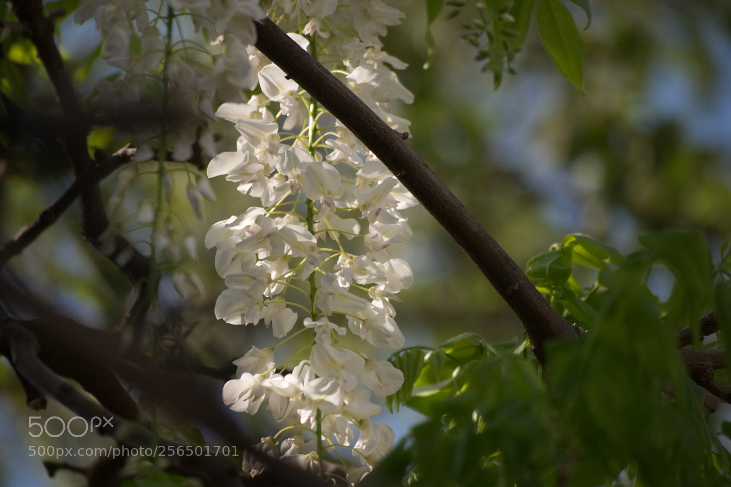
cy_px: 244
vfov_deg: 6.3
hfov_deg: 9.5
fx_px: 4414
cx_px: 366
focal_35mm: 218
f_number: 5
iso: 200
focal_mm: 145
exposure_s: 1/800
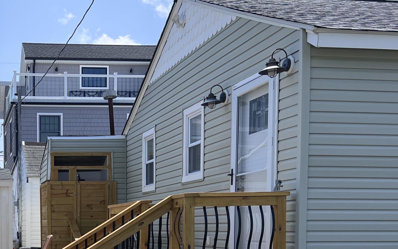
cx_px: 33
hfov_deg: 34.6
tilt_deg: -3.3
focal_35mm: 55
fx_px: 597
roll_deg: +0.7
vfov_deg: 22.4
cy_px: 263
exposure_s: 1/3704
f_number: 1.5
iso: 50
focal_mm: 5.7
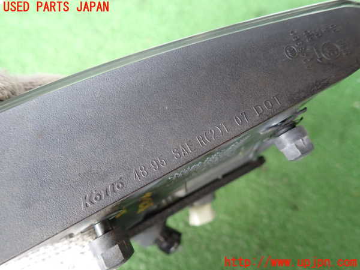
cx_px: 180
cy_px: 135
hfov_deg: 69.4
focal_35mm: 25
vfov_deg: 54.9
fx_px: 260
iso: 200
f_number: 2
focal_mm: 4.5
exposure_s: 1/30
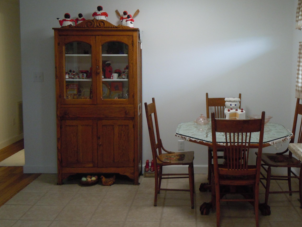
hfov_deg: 47.5
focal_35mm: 39
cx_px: 187
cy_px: 83
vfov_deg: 36.6
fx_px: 340
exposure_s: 1/60
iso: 400
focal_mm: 5.4
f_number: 3.5
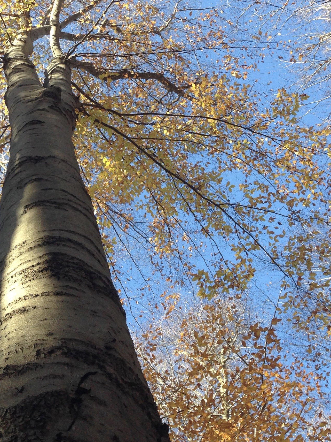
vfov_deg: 30.4
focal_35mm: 63
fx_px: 803
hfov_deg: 22.9
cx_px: 53
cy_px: 126
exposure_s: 1/296
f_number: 2.4
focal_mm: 4.12
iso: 50
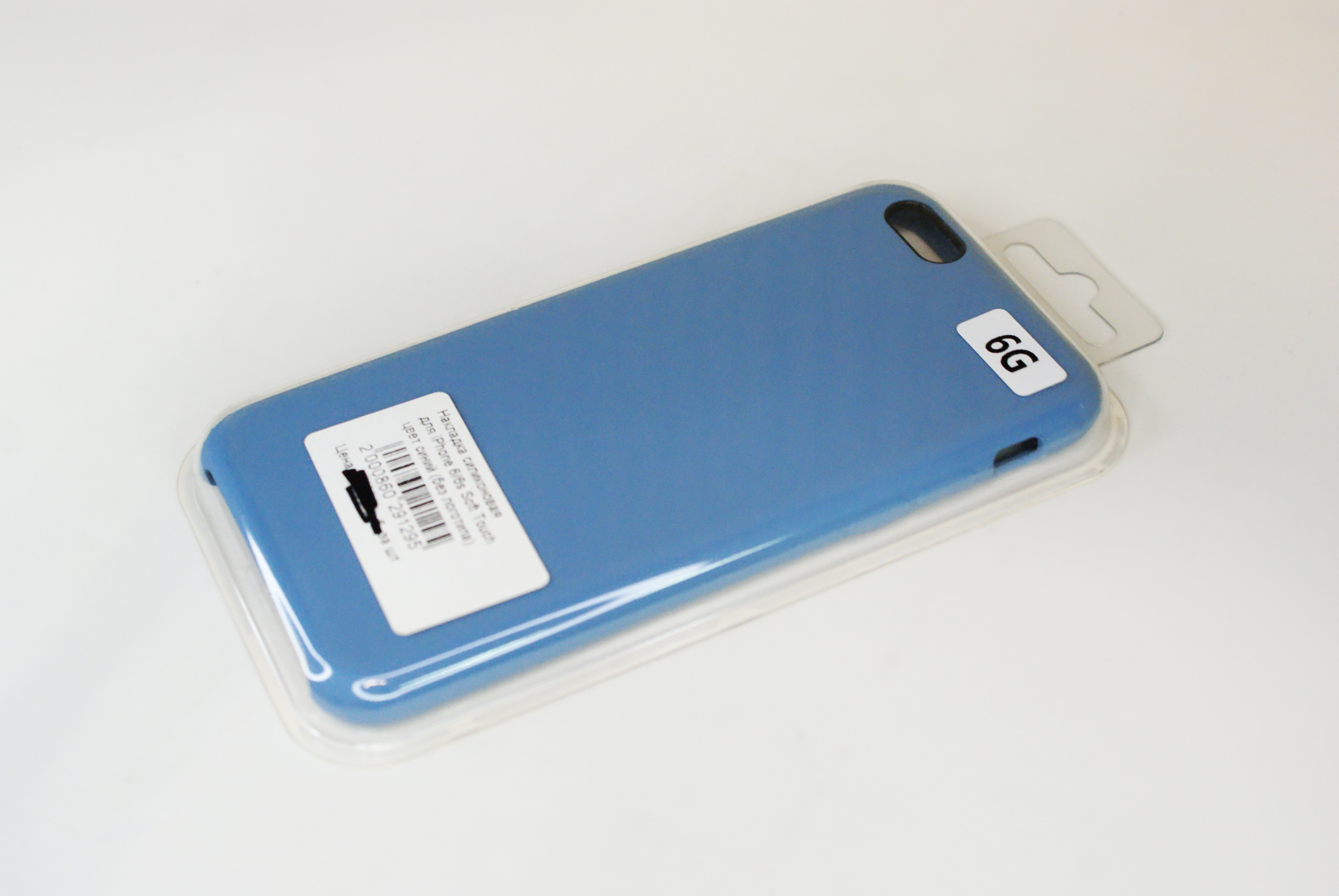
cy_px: 448
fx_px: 1955
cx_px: 670
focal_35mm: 52
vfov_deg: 25.8
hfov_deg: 37.8
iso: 1600
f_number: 5.6
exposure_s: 1/160
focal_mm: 35
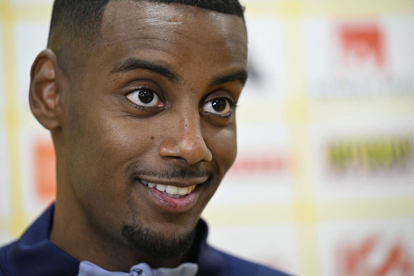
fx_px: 2300
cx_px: 207
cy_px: 138
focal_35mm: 200
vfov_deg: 6.9
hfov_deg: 10.3
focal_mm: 200
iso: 2000
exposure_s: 1/400
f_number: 3.2
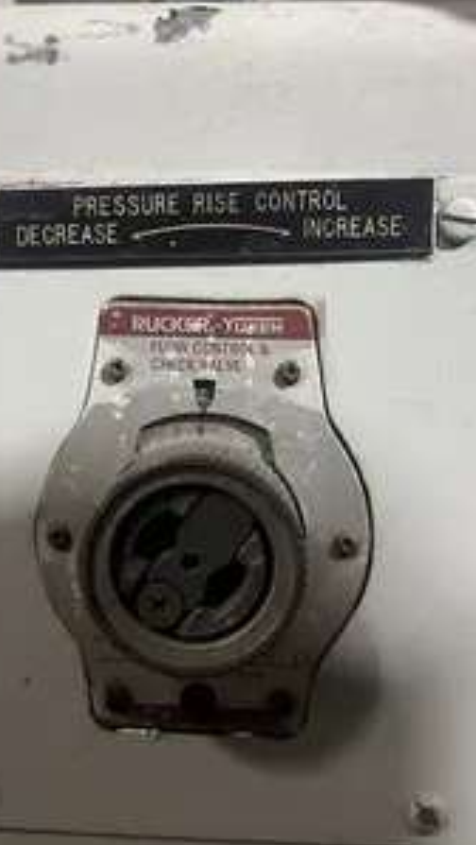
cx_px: 201
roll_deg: -0.4
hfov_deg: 31.2
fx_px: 851
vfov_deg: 52.5
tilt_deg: -9.8
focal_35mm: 38
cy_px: 496
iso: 250
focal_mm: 5.7
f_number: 1.5
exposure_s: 1/60
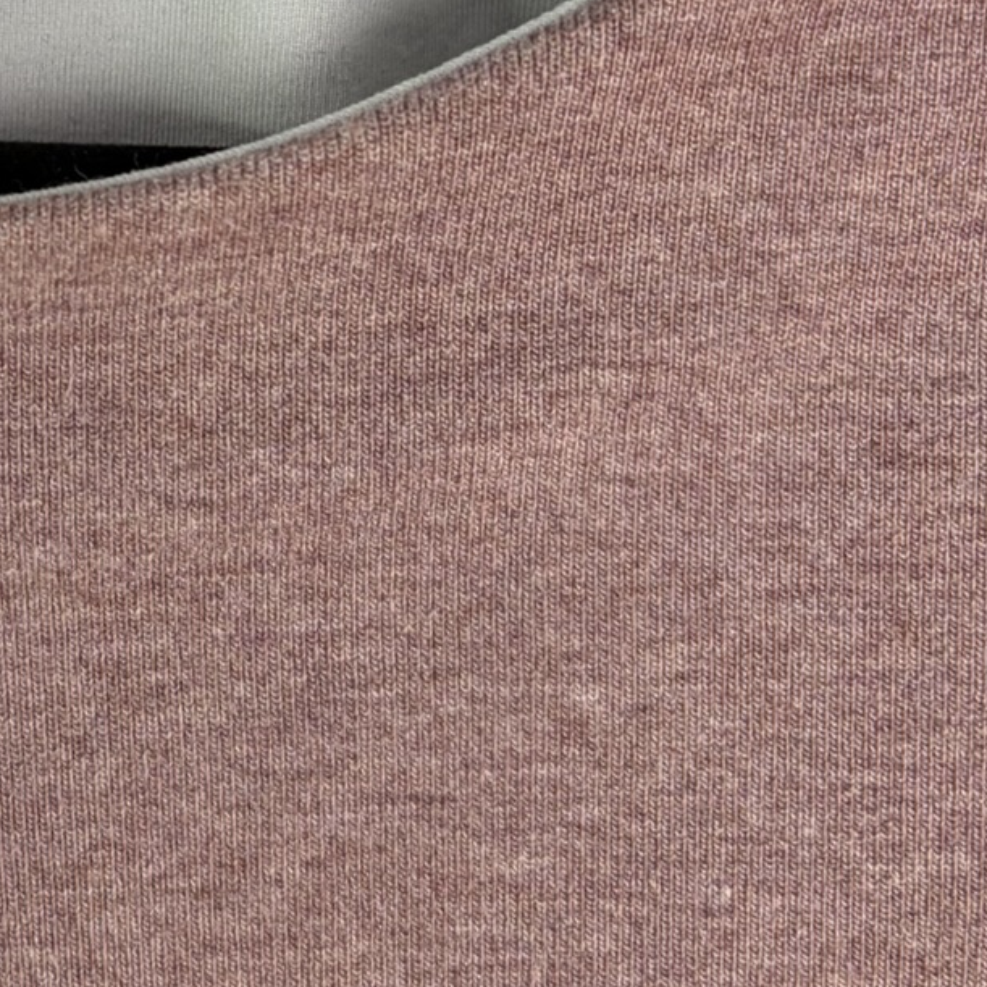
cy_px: -39
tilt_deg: -16.0
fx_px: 2484
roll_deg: -0.5
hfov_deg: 21.1
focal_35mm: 77
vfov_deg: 21.5
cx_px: -171
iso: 125
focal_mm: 5.96
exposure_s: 1/122
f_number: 1.6
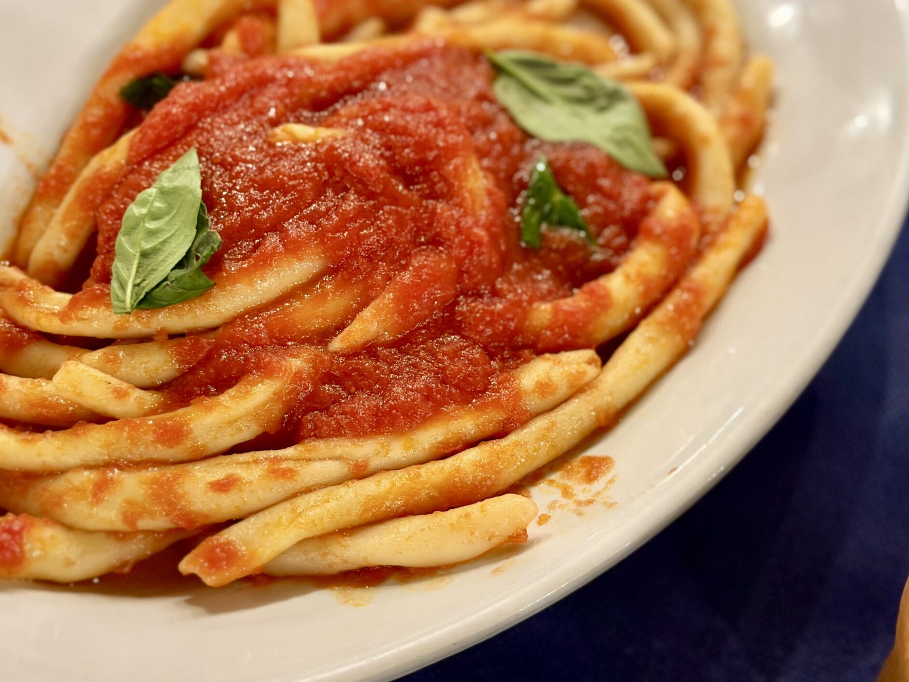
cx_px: 355
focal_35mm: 65
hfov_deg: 29.7
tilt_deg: -53.3
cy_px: 284
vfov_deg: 22.6
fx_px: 1707
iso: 320
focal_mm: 6.76
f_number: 1.78
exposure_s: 1/33
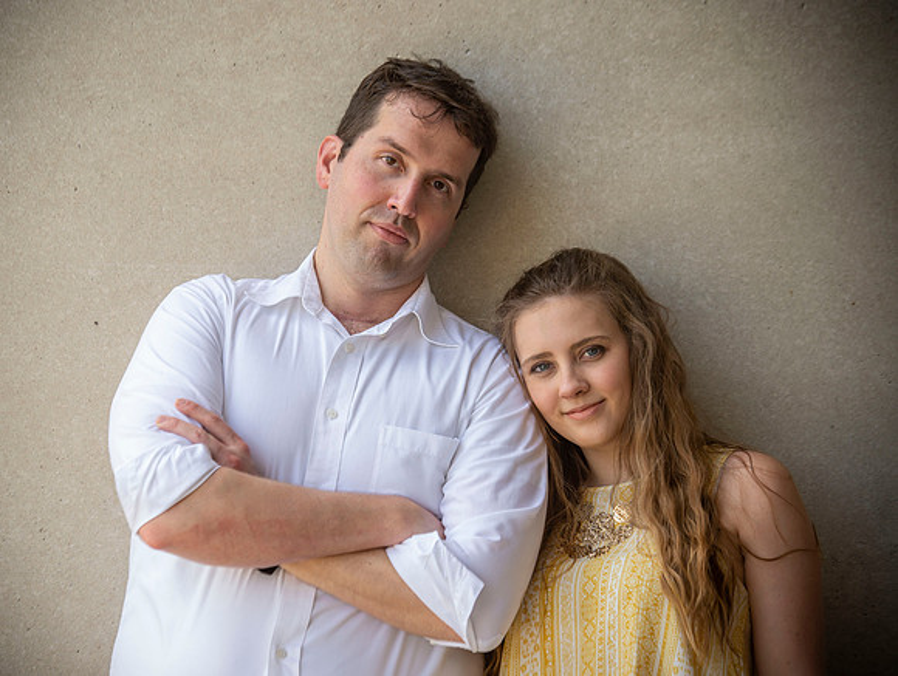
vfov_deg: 11.0
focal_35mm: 136
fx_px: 3528
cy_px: 338
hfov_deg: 14.5
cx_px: 390
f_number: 5
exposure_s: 1/250
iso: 250
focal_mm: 125
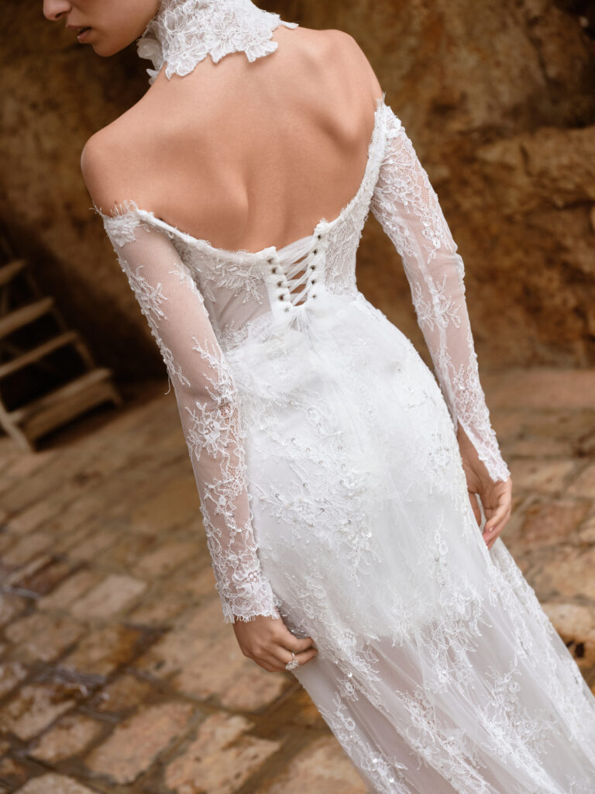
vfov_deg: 37.5
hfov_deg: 28.6
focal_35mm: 51
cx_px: 298
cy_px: 397
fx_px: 1169
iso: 500
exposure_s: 1/125
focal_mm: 64
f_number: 4
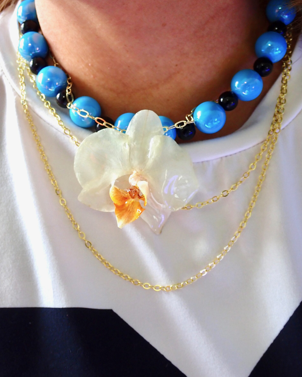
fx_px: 592
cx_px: 150
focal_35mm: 53
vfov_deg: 35.3
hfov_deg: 28.6
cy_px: 178
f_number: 3.2
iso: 200
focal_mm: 9.01
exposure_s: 1/80
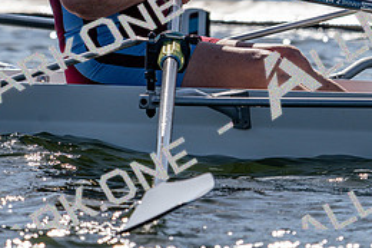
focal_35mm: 821
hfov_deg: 2.5
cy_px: -16
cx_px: 142
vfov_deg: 1.7
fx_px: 8478
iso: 160
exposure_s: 1/2000
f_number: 6.3
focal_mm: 368
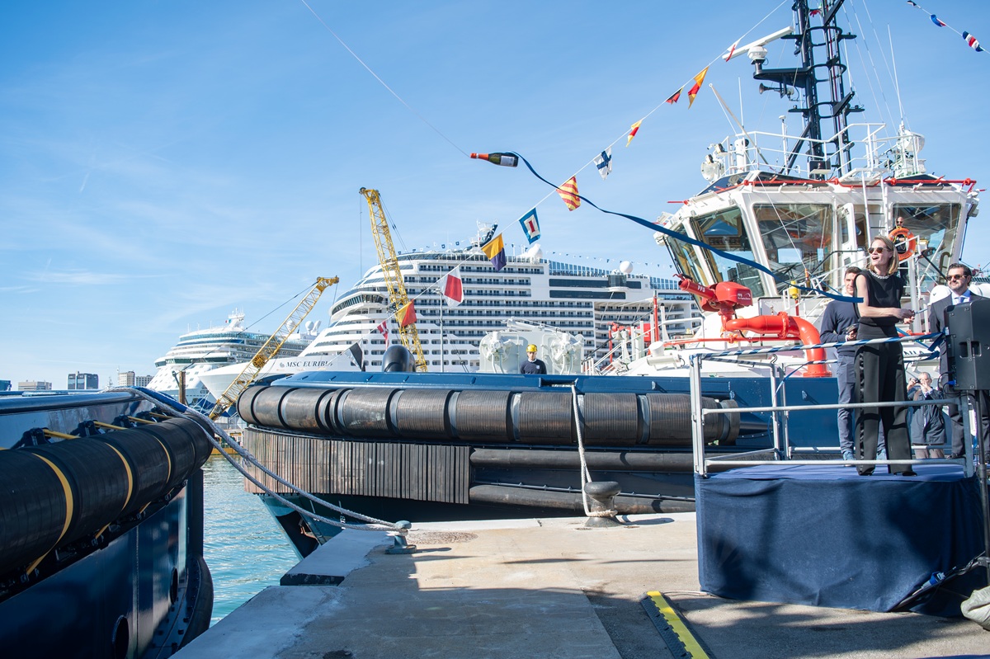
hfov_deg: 67.0
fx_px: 747
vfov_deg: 47.6
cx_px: 495
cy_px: 330
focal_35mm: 27
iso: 100
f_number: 5.6
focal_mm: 18
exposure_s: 1/320
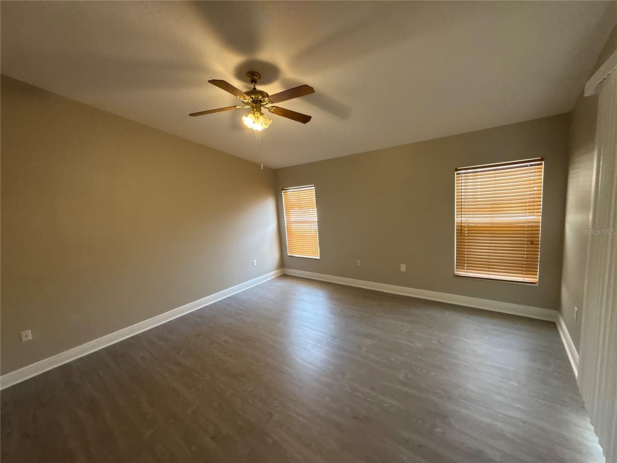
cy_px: 232
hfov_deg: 102.1
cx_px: 308
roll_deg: +4.6
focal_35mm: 14
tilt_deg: -1.1
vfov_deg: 85.7
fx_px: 250
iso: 200
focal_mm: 2.22
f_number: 2.2
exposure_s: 1/120
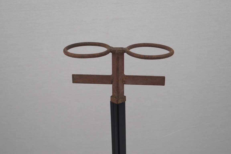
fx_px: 337
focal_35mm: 52
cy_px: 77
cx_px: 116
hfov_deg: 37.9
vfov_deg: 25.8
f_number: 5
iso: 200
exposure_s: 1/160
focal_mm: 35
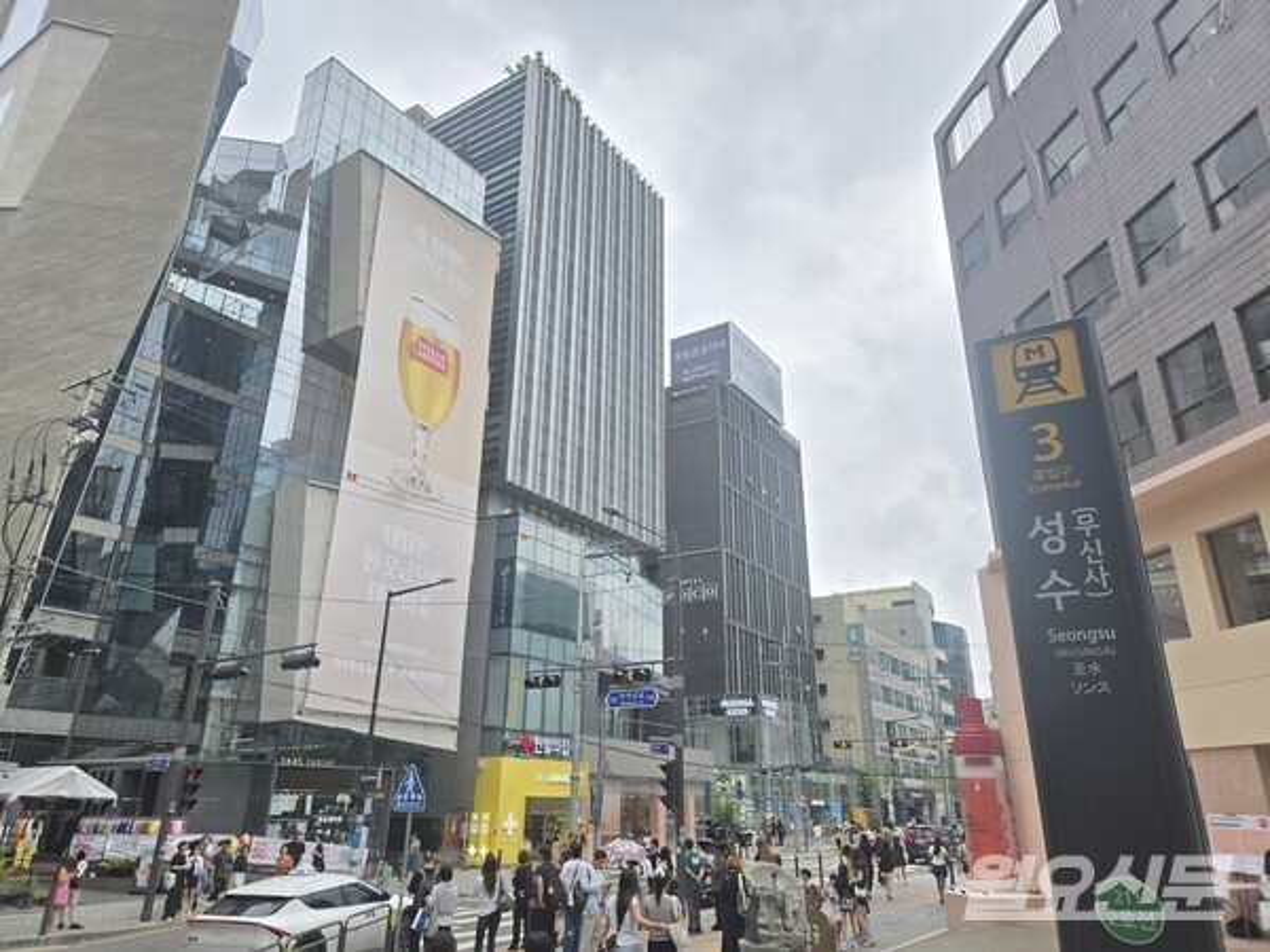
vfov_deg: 58.9
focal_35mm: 23
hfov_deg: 73.9
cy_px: 476
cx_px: 635
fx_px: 844
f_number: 1.8
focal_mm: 5.4
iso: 50
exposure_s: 1/2921
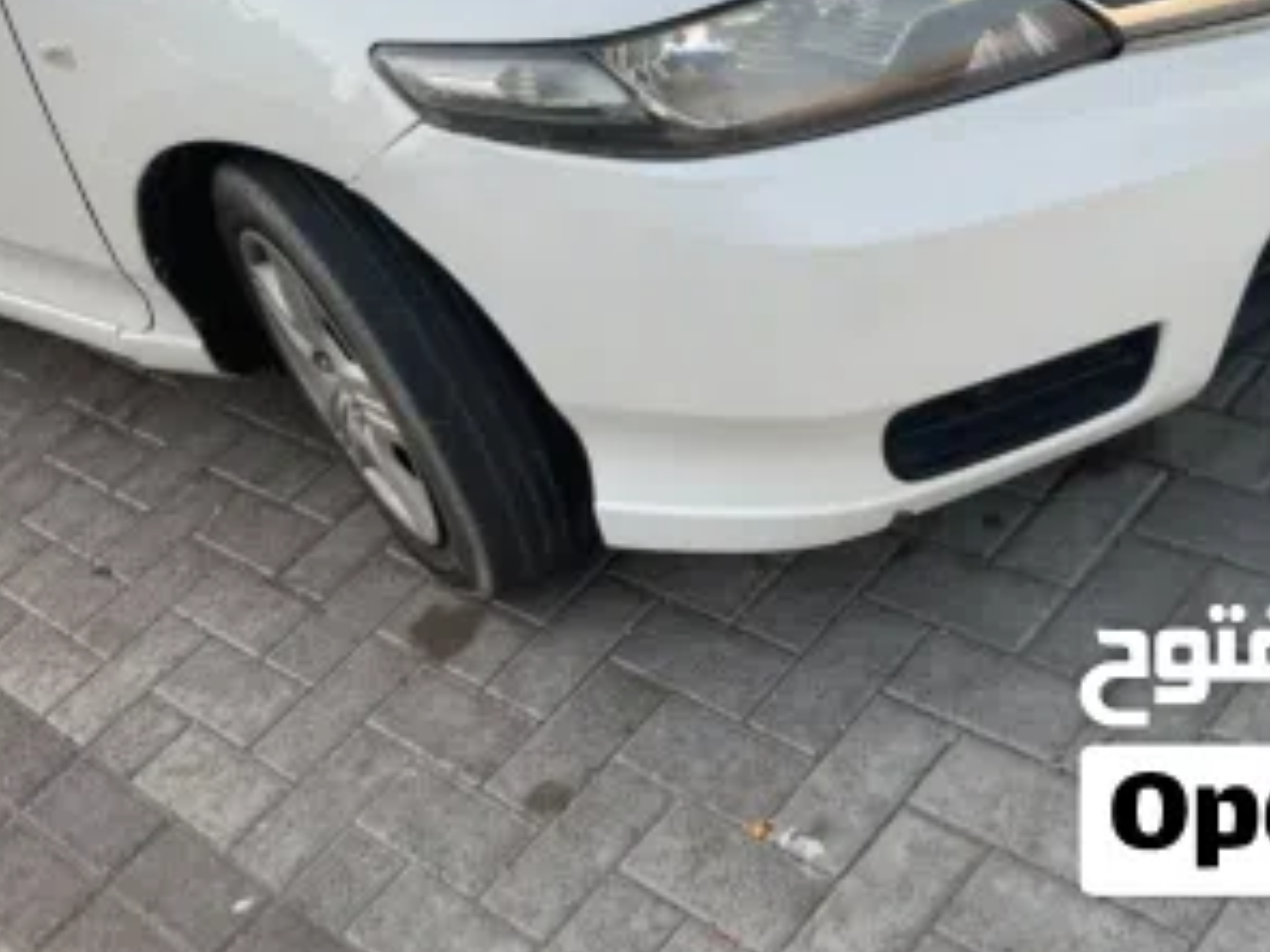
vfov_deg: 25.5
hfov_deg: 35.2
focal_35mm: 54
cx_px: 433
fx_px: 1981
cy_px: -30
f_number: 1.6
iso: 32
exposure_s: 1/335
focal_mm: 5.1
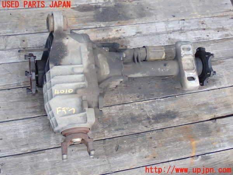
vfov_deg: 29.1
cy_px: 88
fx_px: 337
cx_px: 116
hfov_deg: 38.2
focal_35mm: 50
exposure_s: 1/100
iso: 200
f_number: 3.2
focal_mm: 9.01
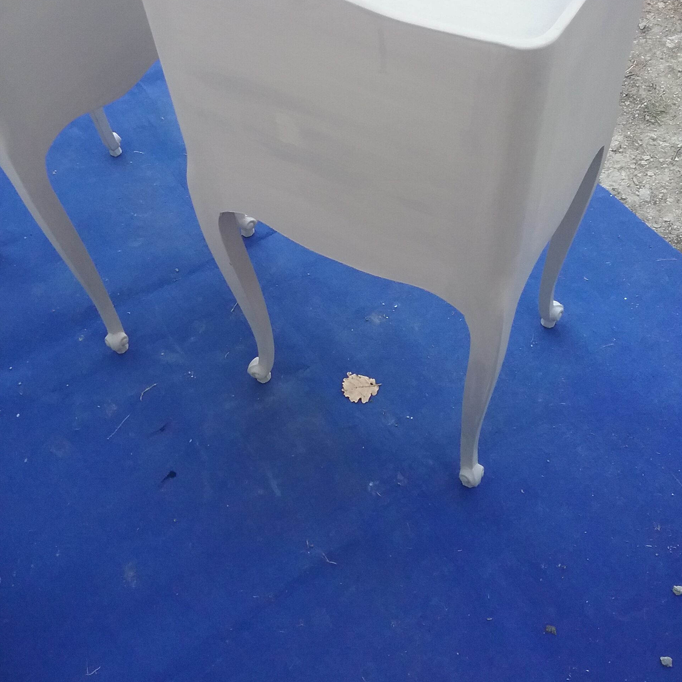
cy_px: 234
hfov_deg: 44.9
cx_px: 342
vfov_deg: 44.4
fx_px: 825
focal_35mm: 37
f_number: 2.2
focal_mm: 3.3
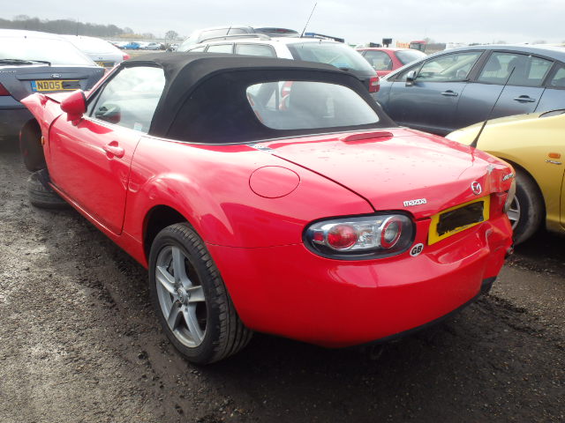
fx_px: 457
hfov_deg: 63.4
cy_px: 212
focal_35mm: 28
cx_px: 282
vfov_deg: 49.7
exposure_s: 1/200
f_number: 3.9
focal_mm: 5
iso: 125
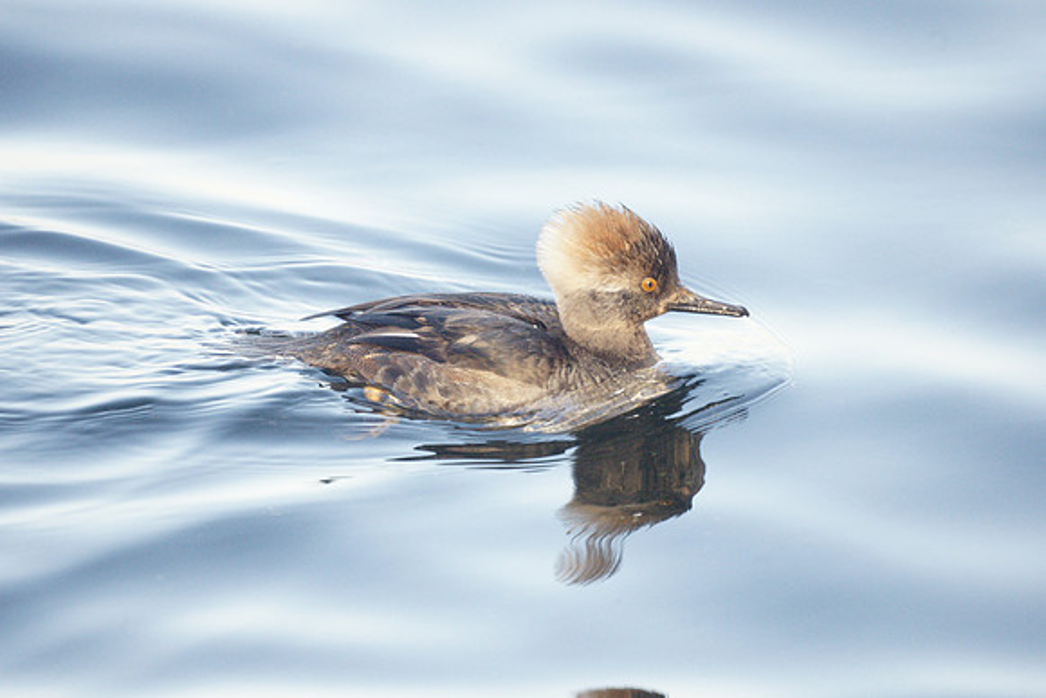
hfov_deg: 2.7
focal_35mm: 750
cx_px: 523
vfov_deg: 1.8
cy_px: 349
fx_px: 21796
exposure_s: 1/320
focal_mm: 500
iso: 1600
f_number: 8
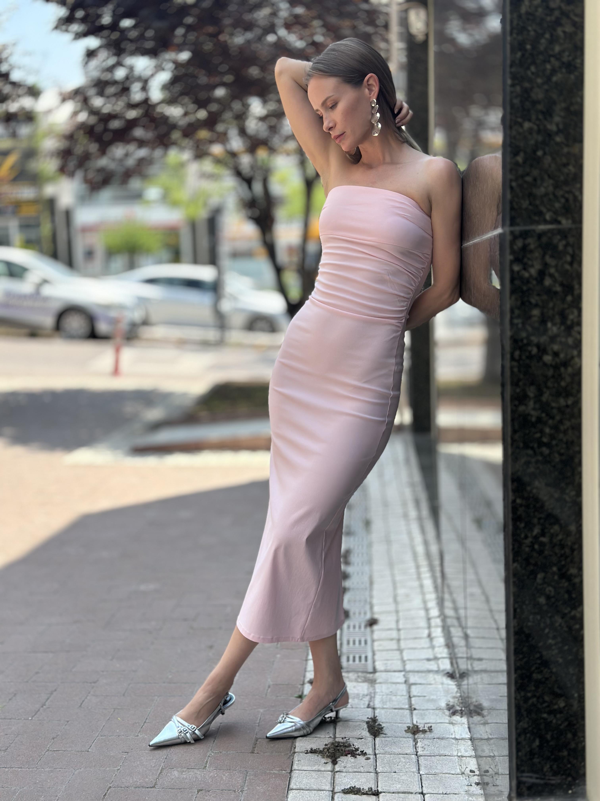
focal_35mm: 48
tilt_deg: -7.7
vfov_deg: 39.7
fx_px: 1109
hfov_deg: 30.3
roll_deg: +0.9
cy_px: 400
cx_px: 300
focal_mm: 6.86
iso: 80
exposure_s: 1/2028
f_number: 1.78
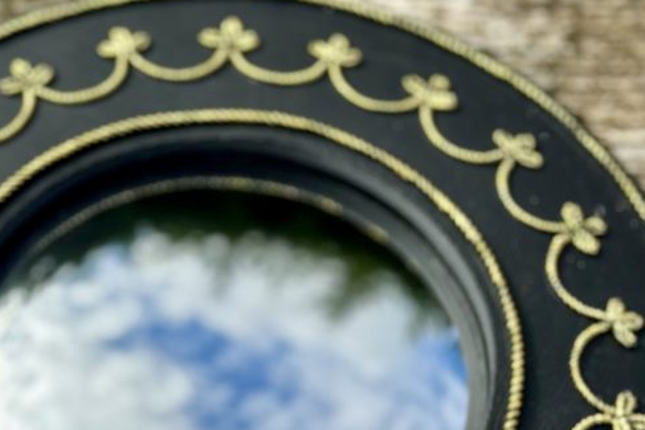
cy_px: 370
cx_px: 216
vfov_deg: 13.0
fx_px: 1882
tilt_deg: -61.1
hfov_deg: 19.4
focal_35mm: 105
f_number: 1.78
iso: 80
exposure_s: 1/3876
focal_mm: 6.86
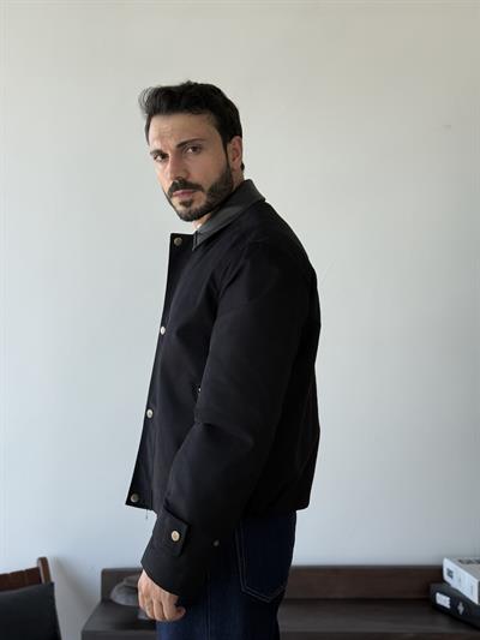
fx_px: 887
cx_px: 240
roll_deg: +0.2
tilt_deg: +2.0
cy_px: 320
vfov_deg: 39.6
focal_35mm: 48
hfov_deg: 30.3
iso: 50
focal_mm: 6.76
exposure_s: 1/216
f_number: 1.78
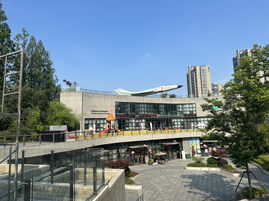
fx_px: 187
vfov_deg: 56.8
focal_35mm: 24
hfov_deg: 71.6
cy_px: 100
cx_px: 134
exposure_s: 1/5000
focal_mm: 6.86
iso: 80
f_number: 1.78
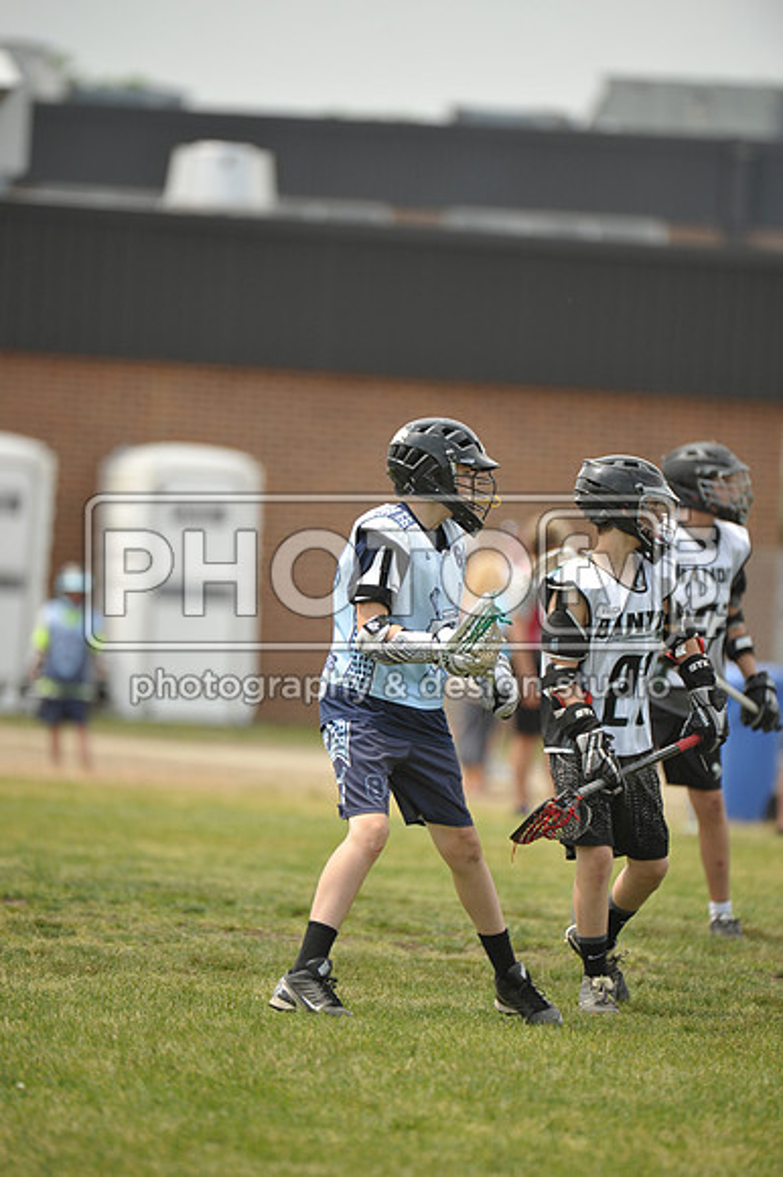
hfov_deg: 3.4
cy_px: 588
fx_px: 13065
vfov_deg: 5.2
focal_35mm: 400
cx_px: 392
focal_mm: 400
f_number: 4
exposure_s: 1/2500
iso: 800
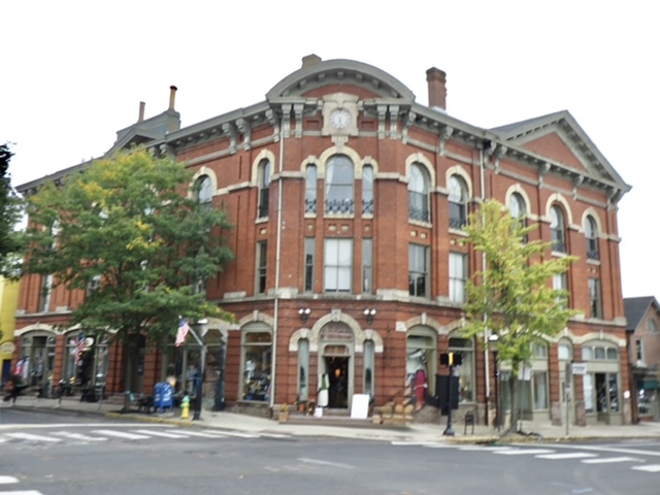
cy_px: 248
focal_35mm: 34
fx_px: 648
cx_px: 330
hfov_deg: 54.0
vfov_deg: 41.8
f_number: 3.8
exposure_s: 1/125
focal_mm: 6.1
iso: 125
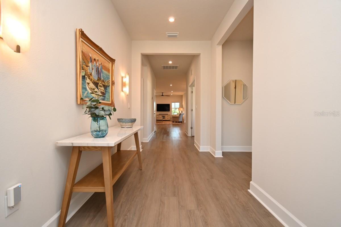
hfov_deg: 100.4
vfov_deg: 77.3
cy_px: 114
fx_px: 142
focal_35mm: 15
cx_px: 170
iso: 450
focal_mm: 10
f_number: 4.5
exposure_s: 1/60
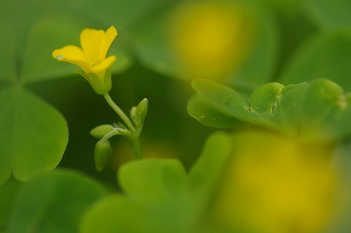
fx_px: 1461
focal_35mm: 150
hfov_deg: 13.7
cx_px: 176
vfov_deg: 9.1
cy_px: 116
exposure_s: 1/1000
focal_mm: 100
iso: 200
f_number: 2.8
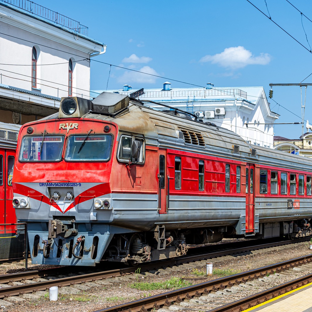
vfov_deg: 22.5
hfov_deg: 22.4
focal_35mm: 77
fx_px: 785
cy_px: 156
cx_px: 202
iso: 160
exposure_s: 1/320
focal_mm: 40
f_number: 6.3
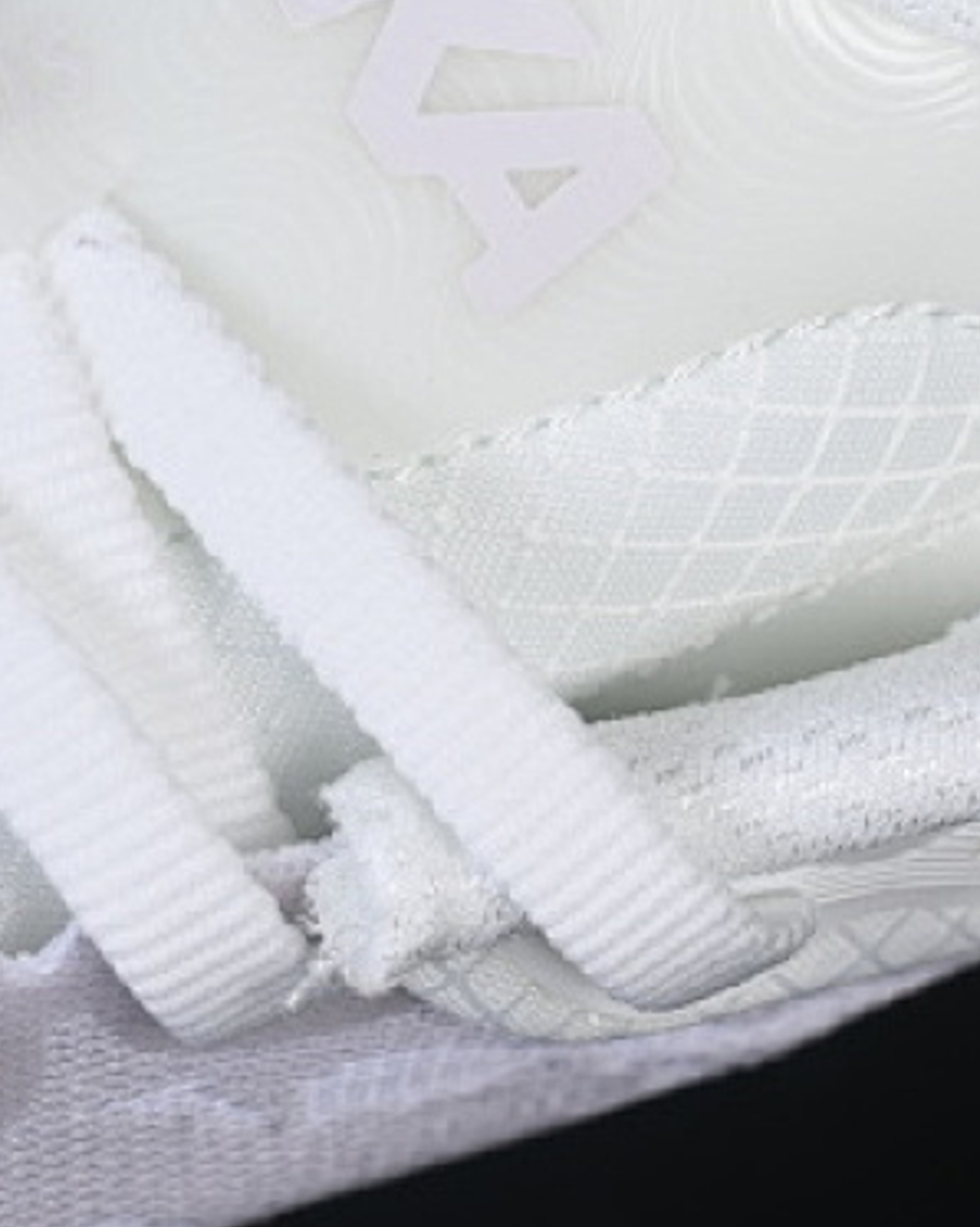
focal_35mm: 204
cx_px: 434
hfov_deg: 7.6
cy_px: 145
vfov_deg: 9.4
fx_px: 7402
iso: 160
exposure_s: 1/80
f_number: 8
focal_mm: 50
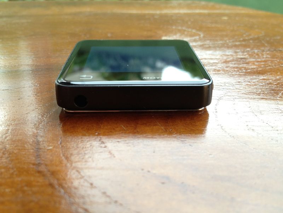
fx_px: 286
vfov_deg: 40.7
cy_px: 106
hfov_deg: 52.6
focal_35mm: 35
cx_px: 142
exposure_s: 1/60
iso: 64
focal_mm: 4.28
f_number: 2.4
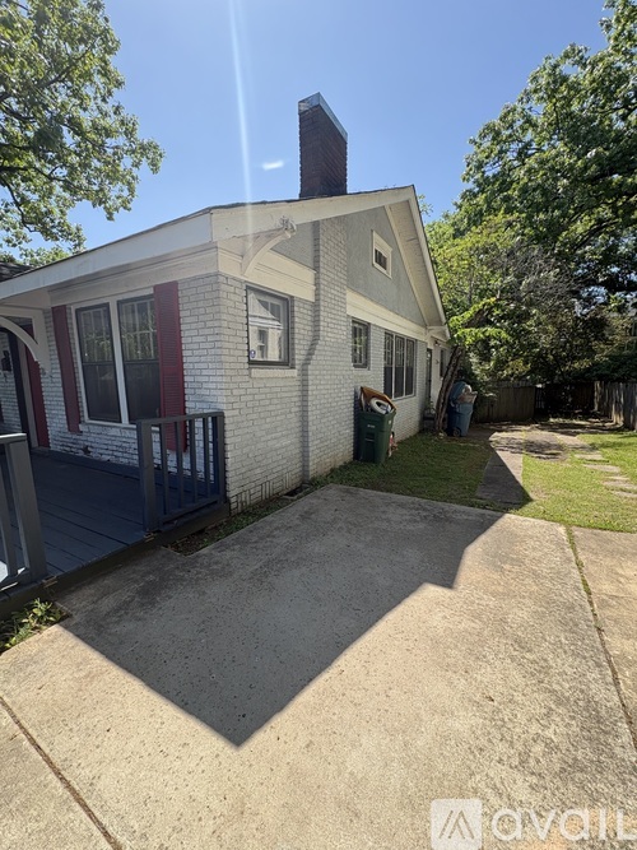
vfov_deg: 102.1
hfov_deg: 85.7
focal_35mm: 14
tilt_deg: -7.0
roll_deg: +0.1
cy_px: 425
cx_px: 318
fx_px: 344
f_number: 2.2
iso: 50
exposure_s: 1/569
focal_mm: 2.22
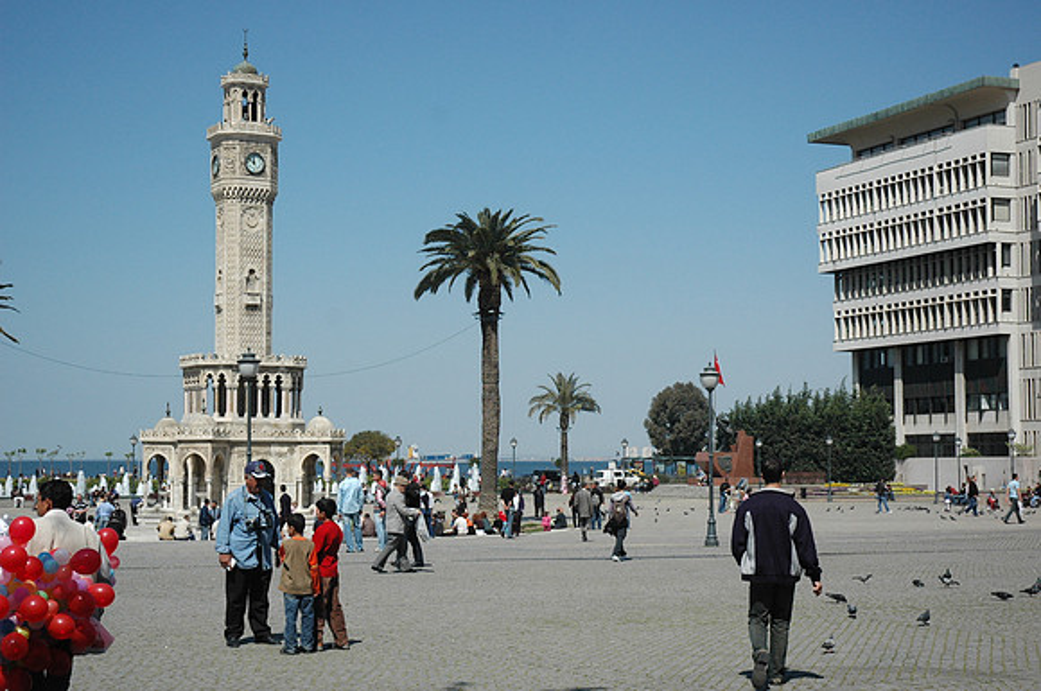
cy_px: 346
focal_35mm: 57
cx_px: 520
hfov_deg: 35.1
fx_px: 1646
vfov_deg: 23.7
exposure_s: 1/3200
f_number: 5
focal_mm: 38
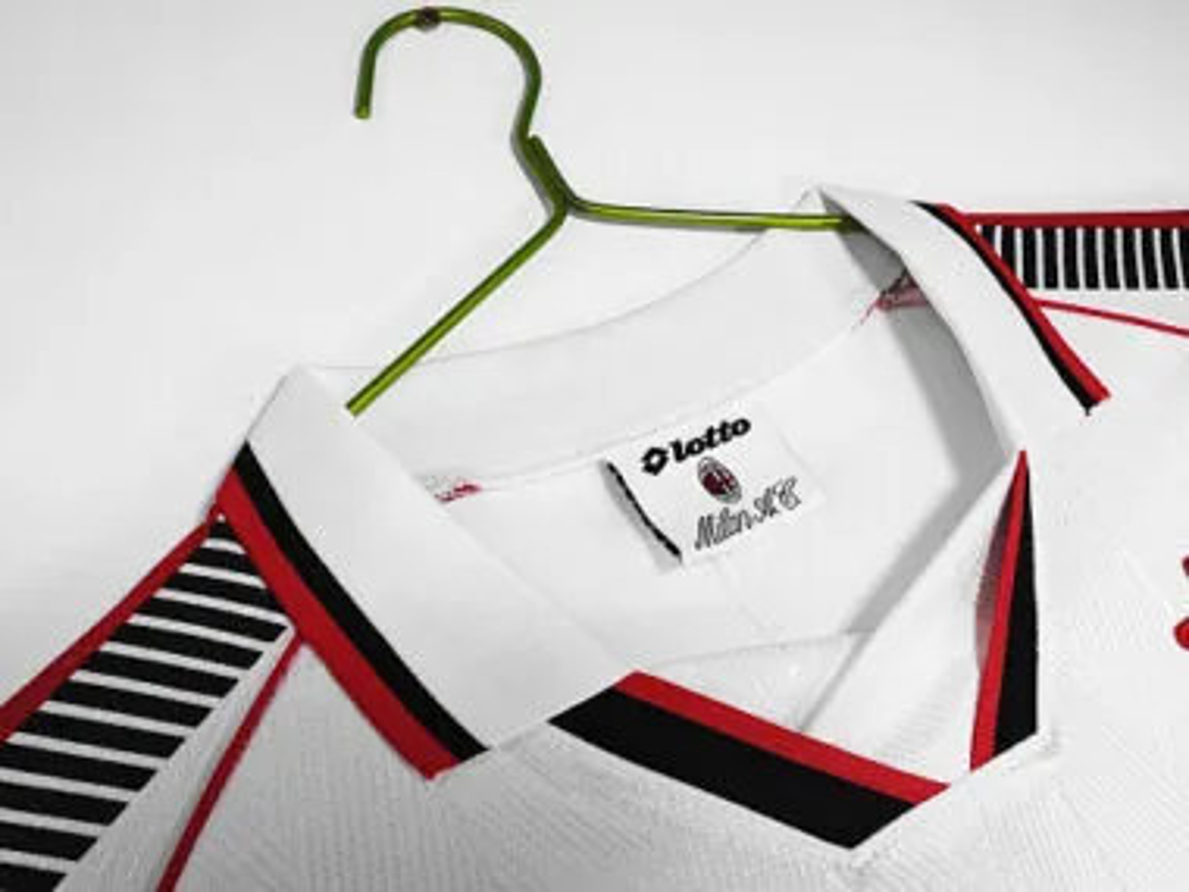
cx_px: 594
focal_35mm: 23
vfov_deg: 58.9
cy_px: 446
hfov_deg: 73.9
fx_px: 790
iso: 175
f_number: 2.2
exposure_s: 1/100
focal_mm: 2.59
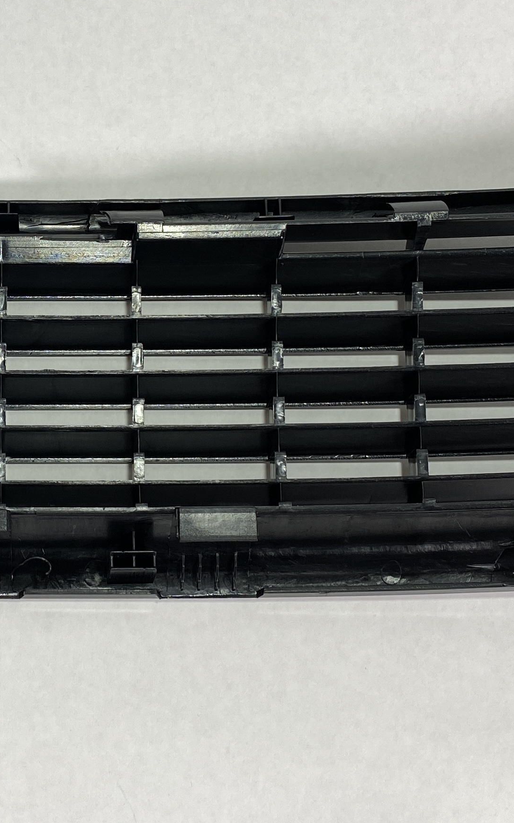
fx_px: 1434
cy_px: 309
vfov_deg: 31.8
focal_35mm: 64
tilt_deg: -80.3
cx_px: 11
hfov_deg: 19.8
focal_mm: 4.25
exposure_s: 1/103
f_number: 1.8
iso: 32
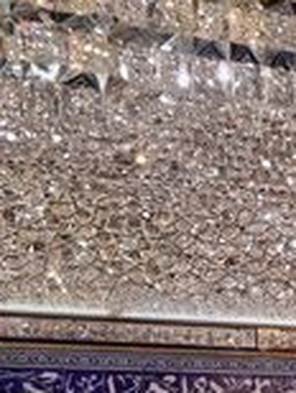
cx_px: 1153
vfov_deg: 18.1
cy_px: 498
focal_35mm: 102
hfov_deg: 8.4
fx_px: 1160
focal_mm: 16
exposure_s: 1/200
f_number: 5
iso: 1250
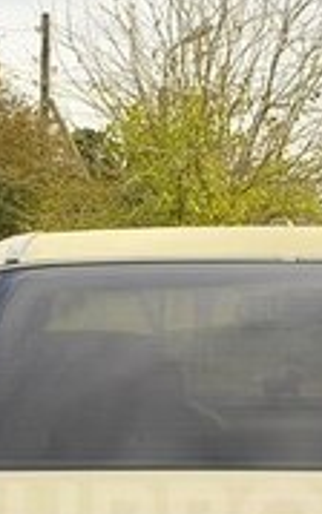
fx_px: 2299
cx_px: 227
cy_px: 527
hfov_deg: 8.0
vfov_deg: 12.6
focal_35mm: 164
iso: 100
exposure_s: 1/200
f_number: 5.6
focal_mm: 29
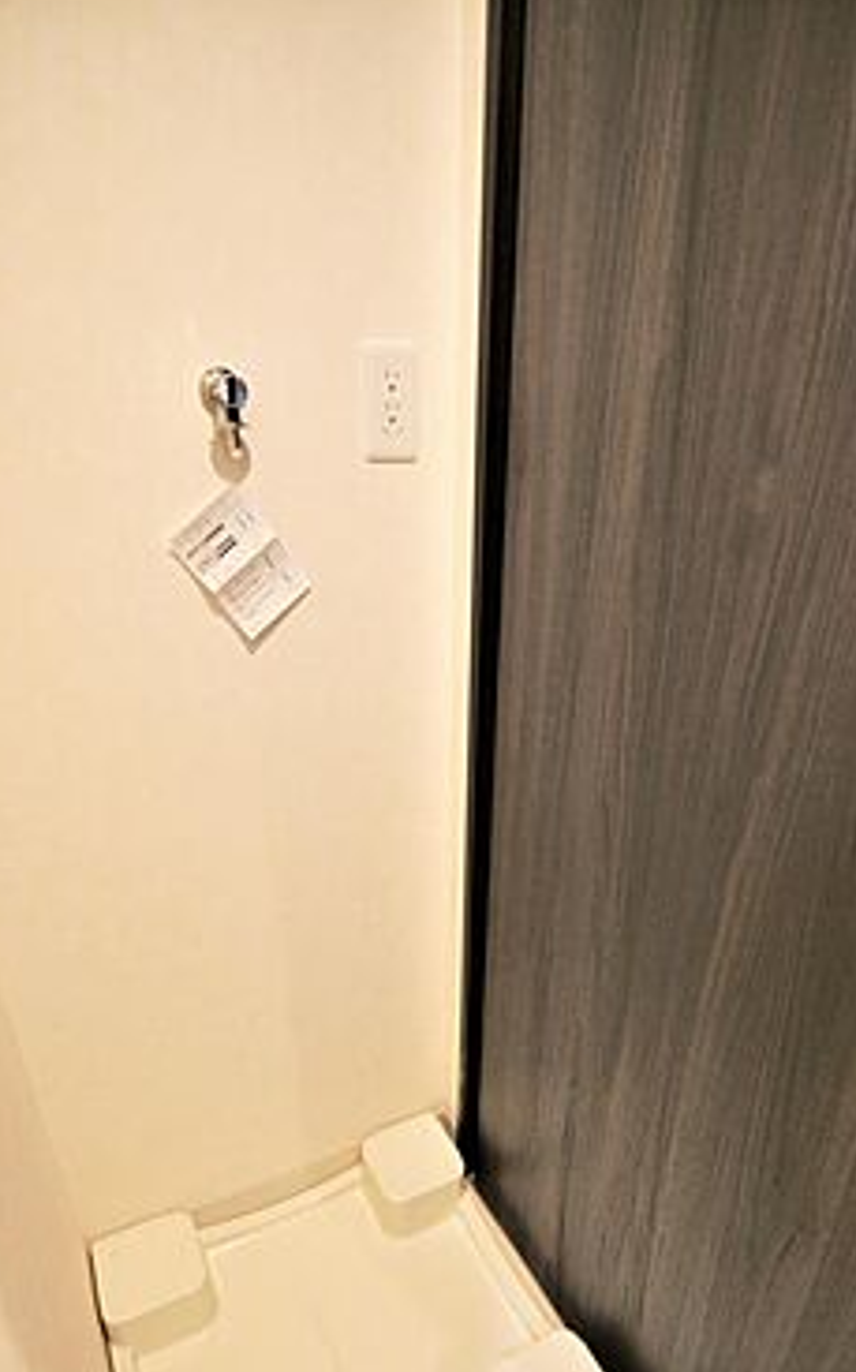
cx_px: 439
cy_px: 867
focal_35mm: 20
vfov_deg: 83.3
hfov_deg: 59.6
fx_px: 747
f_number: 3.5
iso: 160
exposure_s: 1/30
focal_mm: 10
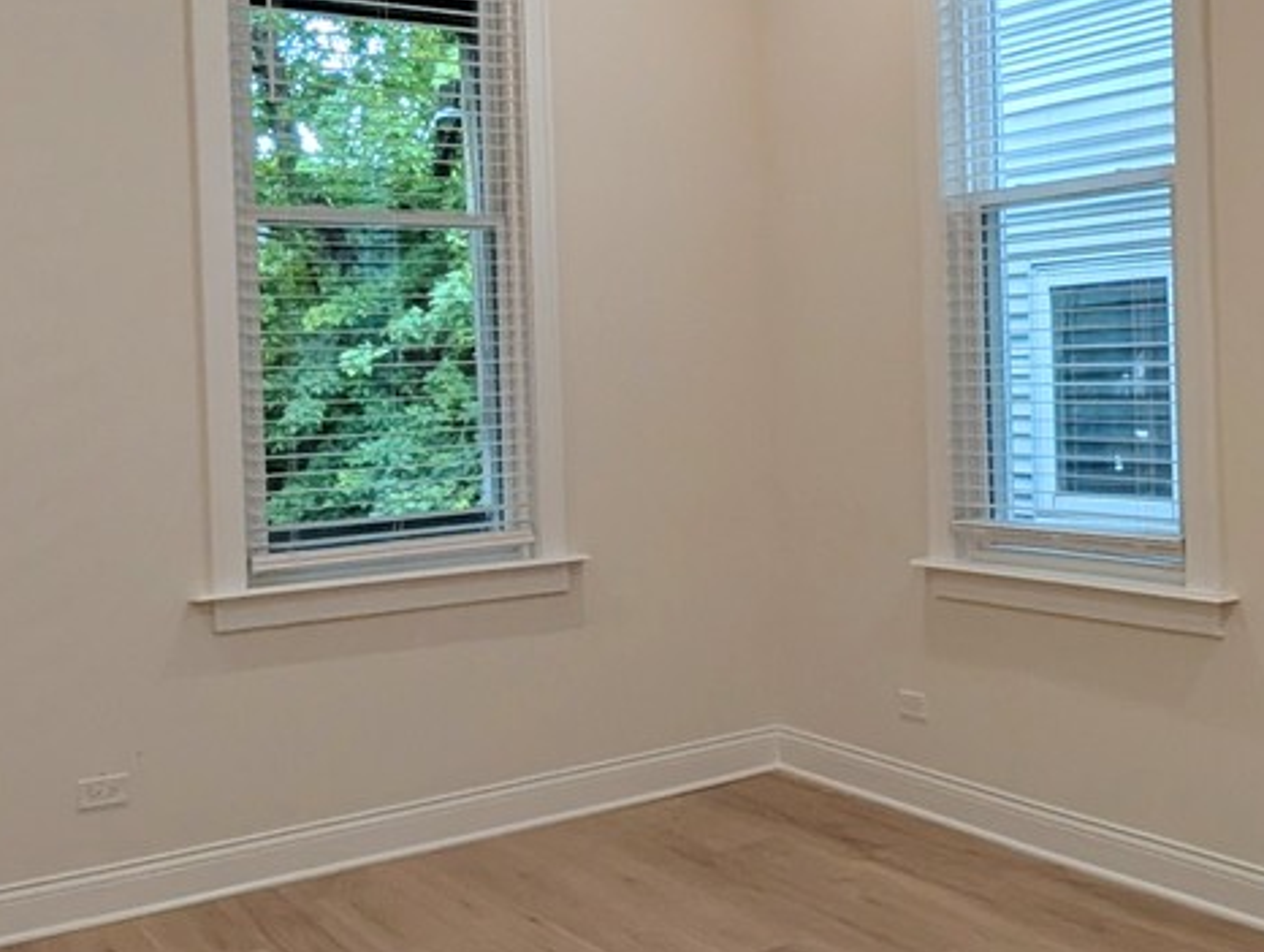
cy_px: 393
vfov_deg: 36.0
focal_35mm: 40
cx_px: 830
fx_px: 1463
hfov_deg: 46.1
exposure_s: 1/120
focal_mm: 1.95
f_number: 2.2
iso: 140
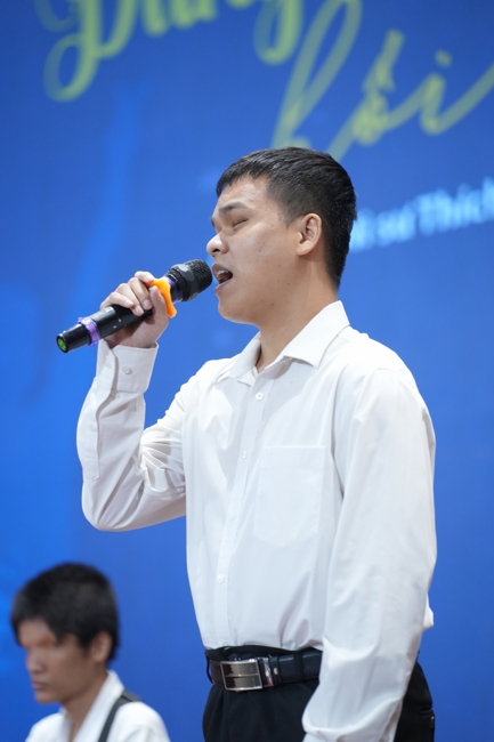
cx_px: 247
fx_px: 2780
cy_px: 371
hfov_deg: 10.2
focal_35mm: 135
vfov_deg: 15.2
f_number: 2.8
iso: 1600
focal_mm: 135
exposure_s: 1/80
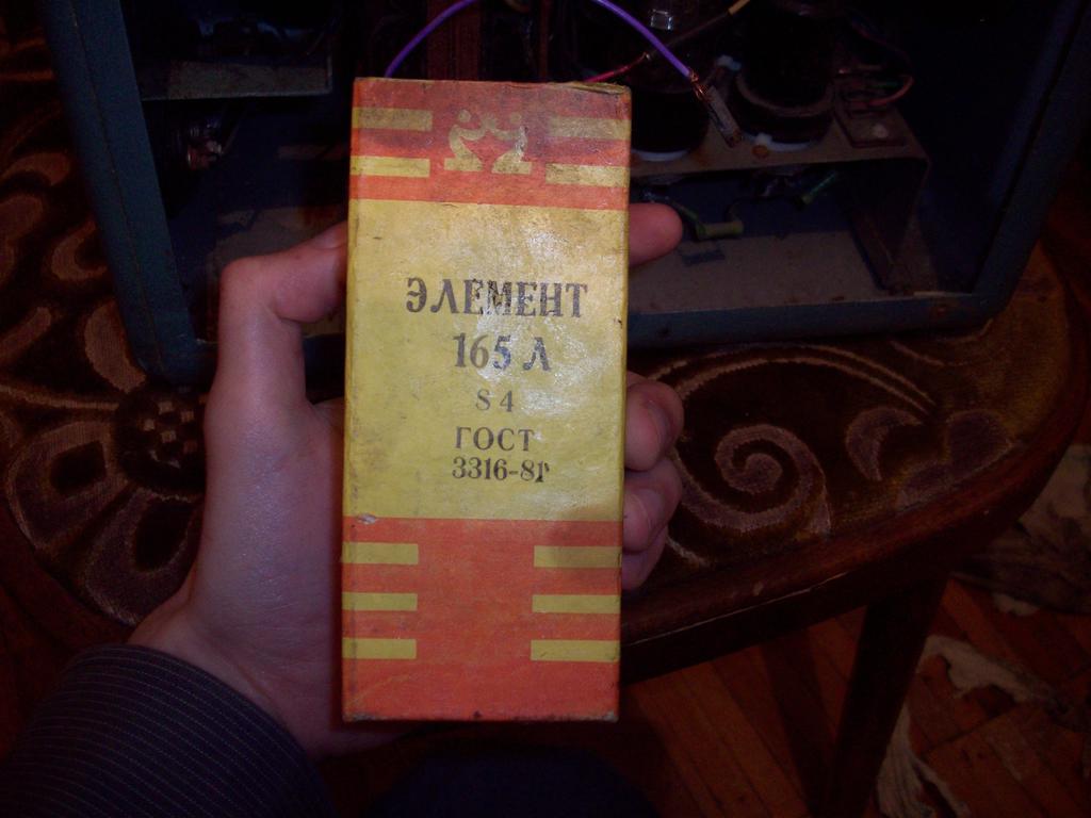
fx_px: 1166
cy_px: 409
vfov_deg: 38.7
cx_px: 546
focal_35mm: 37
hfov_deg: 50.1
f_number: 2.8
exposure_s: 1/32
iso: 80
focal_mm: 6.2
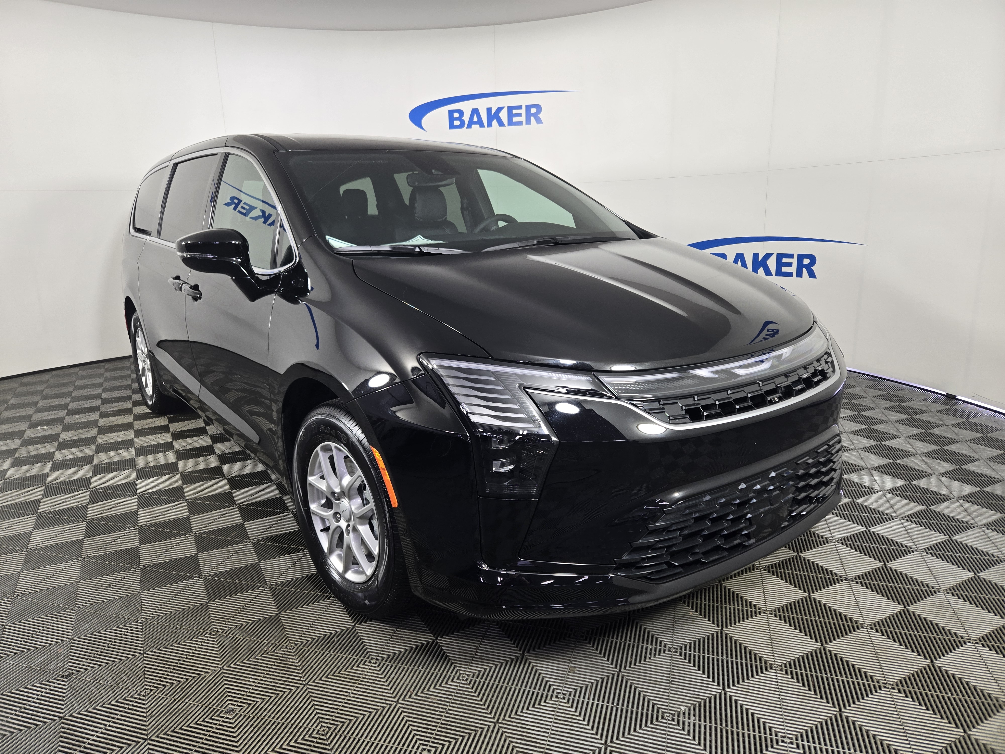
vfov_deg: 58.9
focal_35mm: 23
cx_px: 502
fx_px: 668
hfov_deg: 73.9
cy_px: 377
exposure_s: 1/120
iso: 80
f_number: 1.8
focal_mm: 5.4
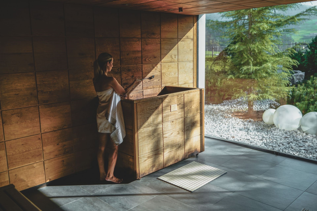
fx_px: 308
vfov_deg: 37.9
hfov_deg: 54.4
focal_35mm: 35
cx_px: 158
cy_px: 106
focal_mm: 35
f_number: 2.8
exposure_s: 1/200
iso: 100
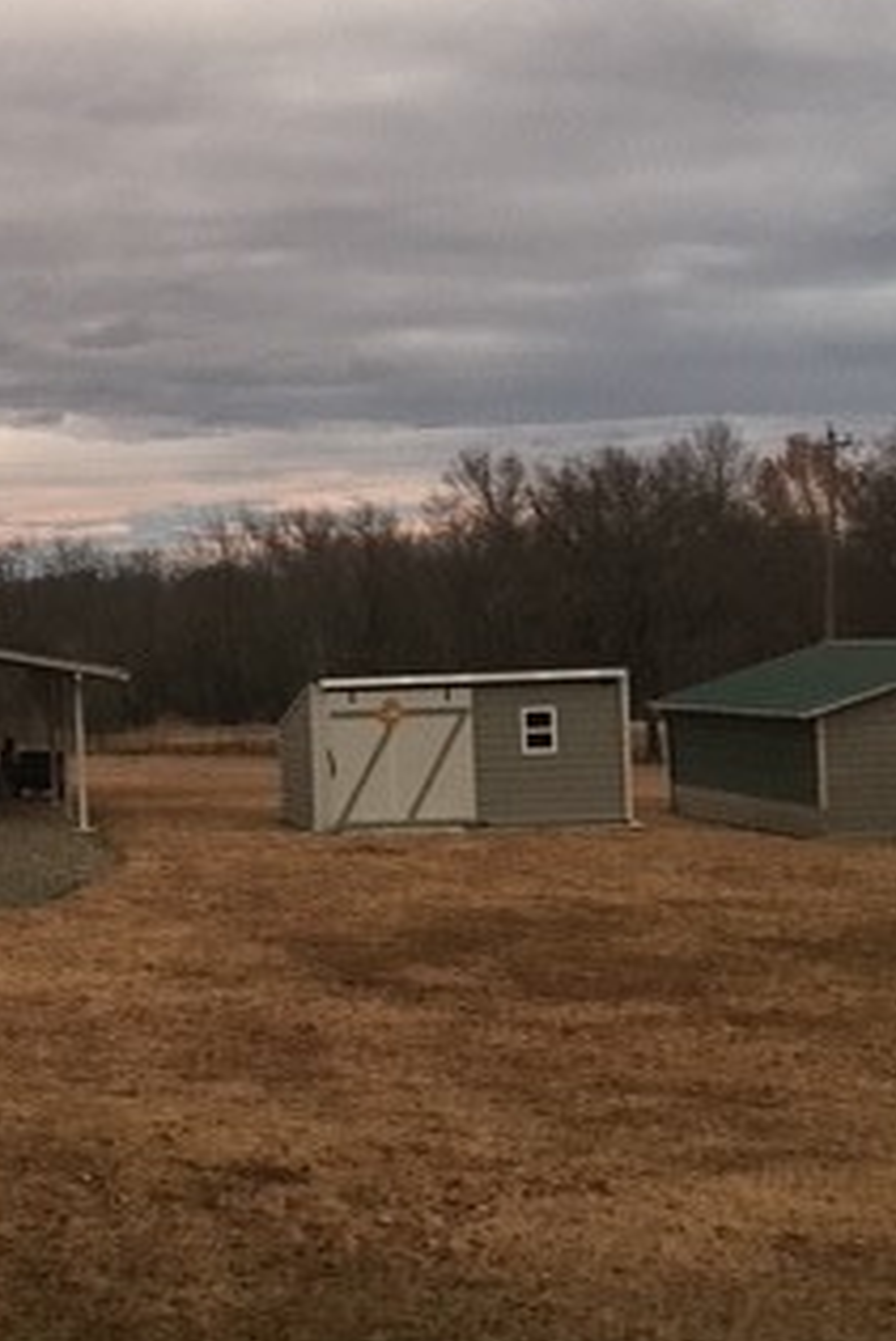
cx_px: 47
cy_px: 615
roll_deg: +1.5
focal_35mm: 61
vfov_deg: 32.9
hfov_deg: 21.7
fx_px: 2275
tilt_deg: +2.0
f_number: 2.2
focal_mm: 4.15
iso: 125
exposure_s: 1/30
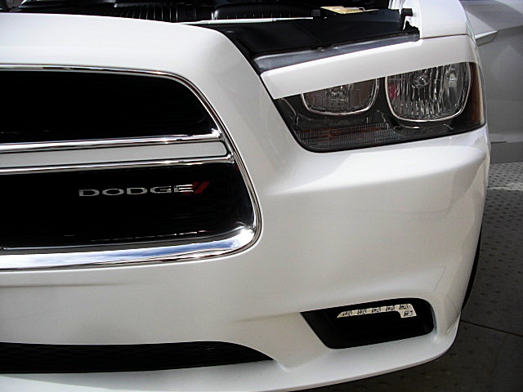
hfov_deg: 51.4
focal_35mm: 36
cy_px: 196
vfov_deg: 39.7
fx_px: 544
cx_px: 262
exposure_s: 1/640
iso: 50
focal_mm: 6.3
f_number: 2.8
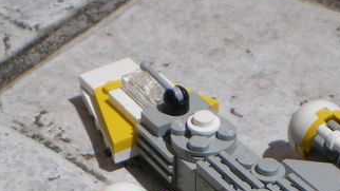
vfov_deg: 11.4
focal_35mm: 103
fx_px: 928
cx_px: 218
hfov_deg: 20.7
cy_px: 252
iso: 64
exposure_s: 1/1000
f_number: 4.6
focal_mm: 6.3
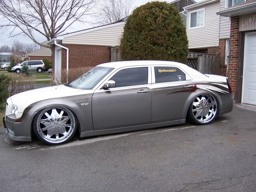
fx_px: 266
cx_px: 128
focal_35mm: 36
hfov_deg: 51.4
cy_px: 96
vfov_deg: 39.7
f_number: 2.8
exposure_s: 1/160
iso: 80
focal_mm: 6.2
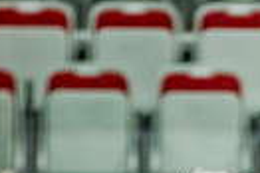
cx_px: 410
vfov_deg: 1.4
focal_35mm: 977
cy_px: 323
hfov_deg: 2.1
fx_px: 7047
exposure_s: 1/640
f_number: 2.8
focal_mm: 200
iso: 2000
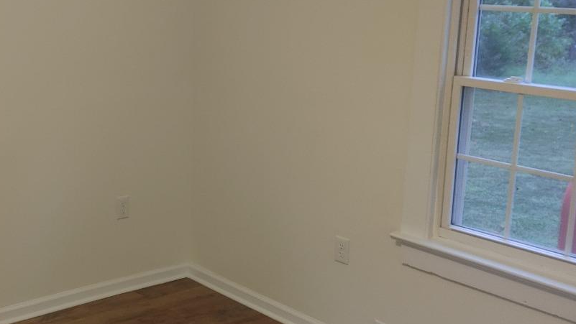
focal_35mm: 53
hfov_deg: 38.4
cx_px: 164
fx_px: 810
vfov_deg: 22.6
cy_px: 158
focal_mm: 5.58
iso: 100
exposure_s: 1/60
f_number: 1.8
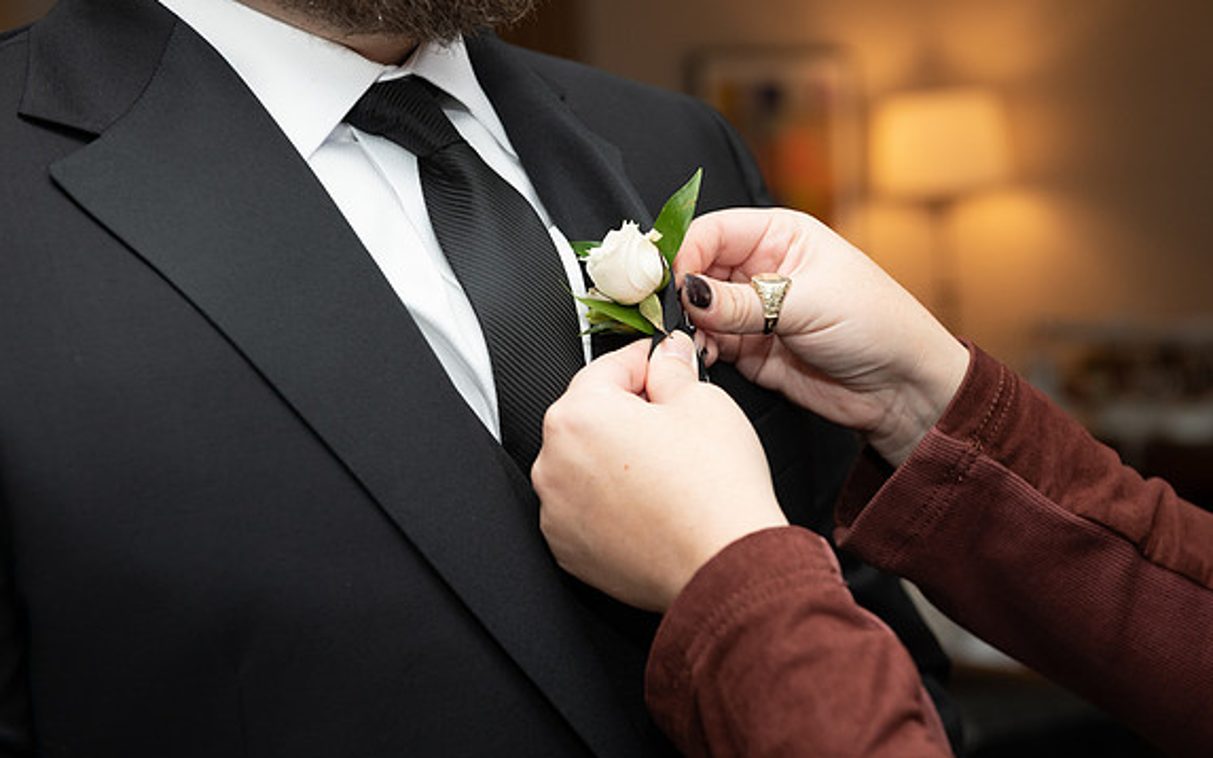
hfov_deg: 32.0
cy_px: 403
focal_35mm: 64
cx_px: 612
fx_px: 2116
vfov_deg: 20.3
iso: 800
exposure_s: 1/200
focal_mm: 62
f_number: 4
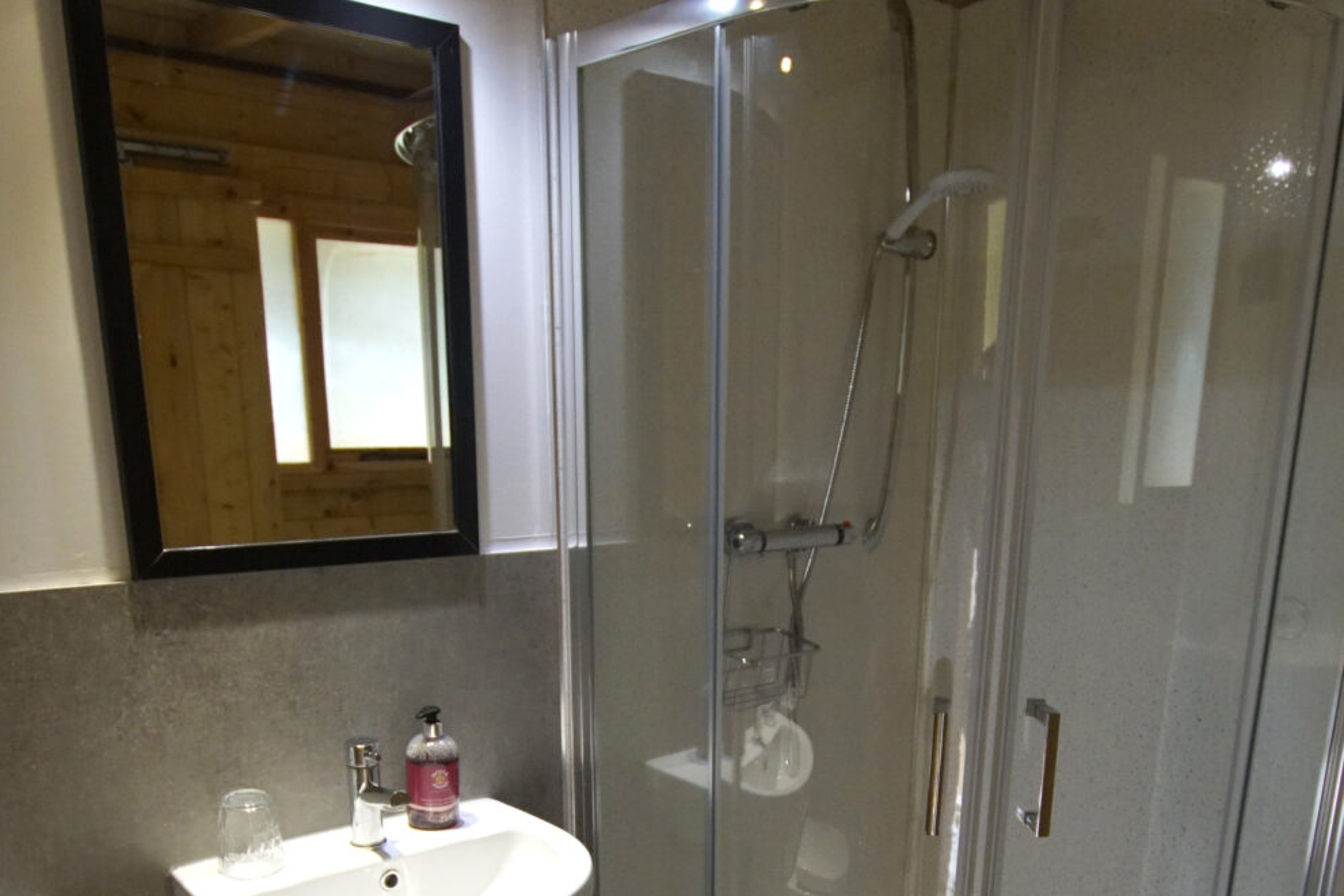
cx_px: 726
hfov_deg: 60.2
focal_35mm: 31
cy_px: 792
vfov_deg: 39.5
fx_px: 1157
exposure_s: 1/125
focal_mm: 11
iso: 1600
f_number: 4
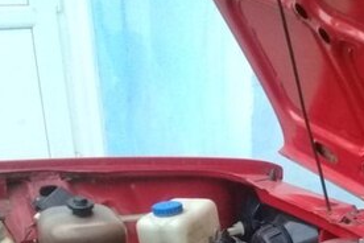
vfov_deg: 16.7
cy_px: 319
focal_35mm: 77
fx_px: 778
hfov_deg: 25.1
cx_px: 360
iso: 250
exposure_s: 1/33
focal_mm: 3.3
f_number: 2.2
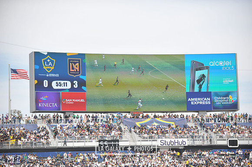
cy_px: 84
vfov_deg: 11.4
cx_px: 126
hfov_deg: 17.1
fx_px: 839
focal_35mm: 120
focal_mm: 120
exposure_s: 1/2500
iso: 320
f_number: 3.5
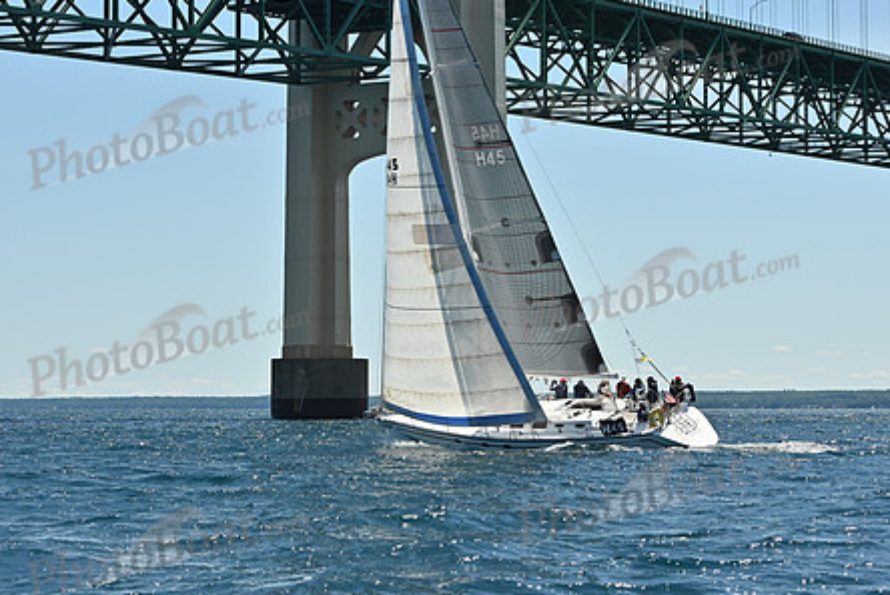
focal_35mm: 107
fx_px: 2648
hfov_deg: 19.1
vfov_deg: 12.8
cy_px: 213
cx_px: 415
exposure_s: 1/1000
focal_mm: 82
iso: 320
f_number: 10
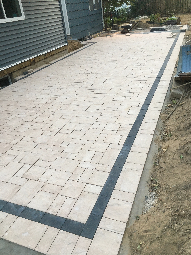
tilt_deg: -27.9
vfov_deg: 61.7
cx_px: 96
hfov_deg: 48.2
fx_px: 213
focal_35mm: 29
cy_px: 128
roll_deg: +7.0
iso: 80
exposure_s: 1/30
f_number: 2.2
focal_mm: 4.15
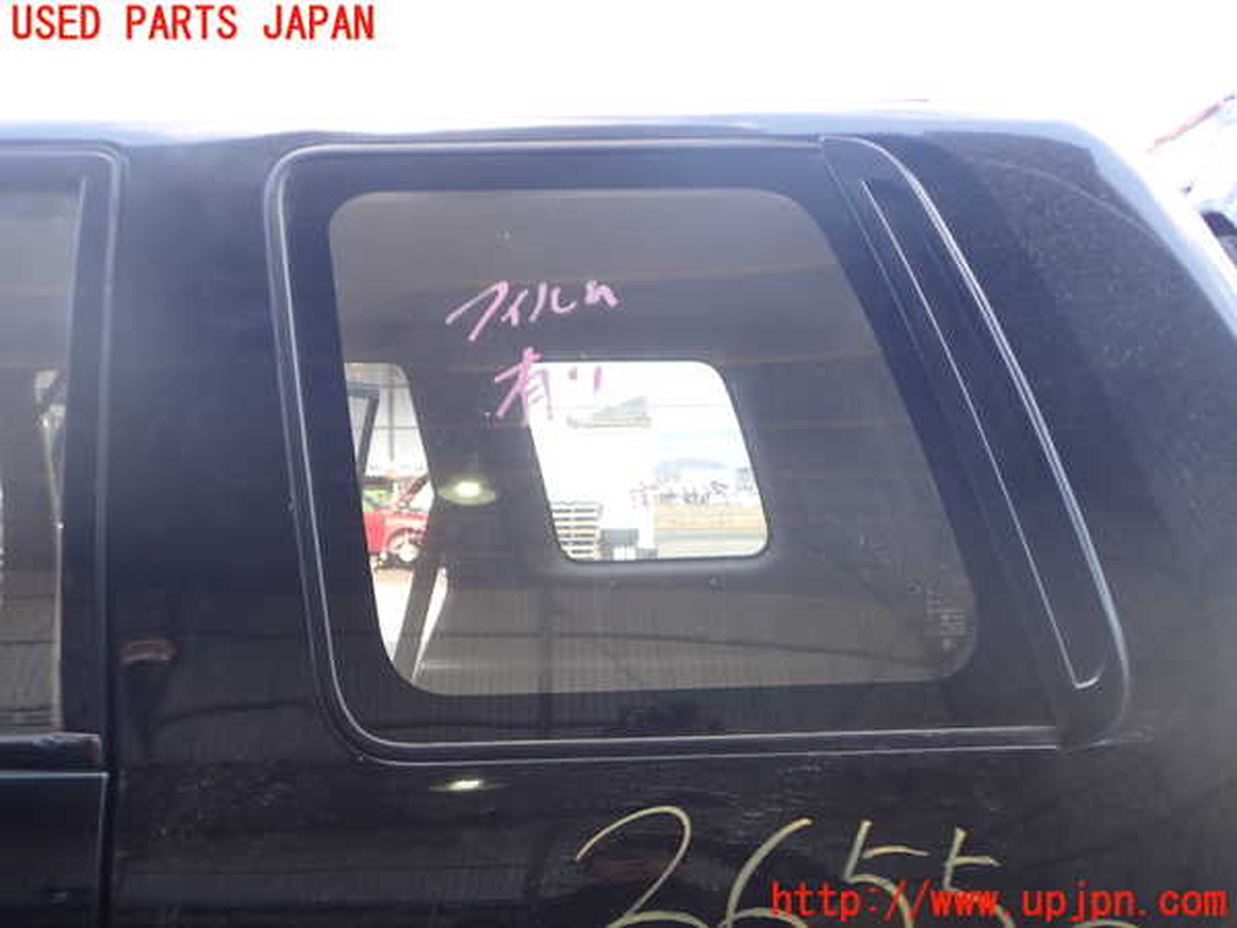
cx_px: 618
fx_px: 1072
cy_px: 464
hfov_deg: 60.0
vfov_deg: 46.8
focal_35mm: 30
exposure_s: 1/125
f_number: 2.3
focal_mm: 5.4
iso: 125
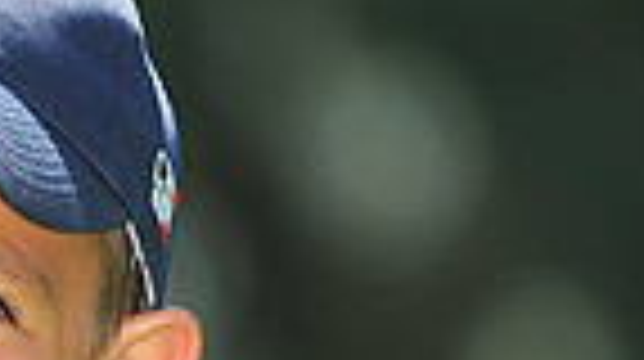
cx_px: -185
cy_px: 608
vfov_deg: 1.4
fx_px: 14479
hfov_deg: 2.5
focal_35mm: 849
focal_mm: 200
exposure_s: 1/640
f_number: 4.5
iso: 200
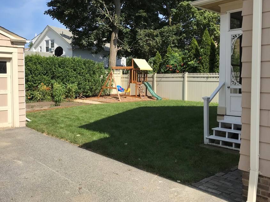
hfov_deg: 53.9
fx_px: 265
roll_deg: +0.8
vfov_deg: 41.7
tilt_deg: -1.3
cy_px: 89
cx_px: 123
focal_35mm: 34
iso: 20
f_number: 1.8
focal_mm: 3.99
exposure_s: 1/2283
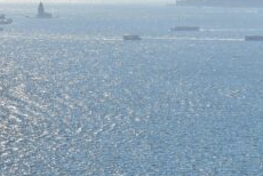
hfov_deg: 7.0
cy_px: 80
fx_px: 2121
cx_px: 324
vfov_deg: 4.8
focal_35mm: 290
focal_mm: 58
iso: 200
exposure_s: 1/500
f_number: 11
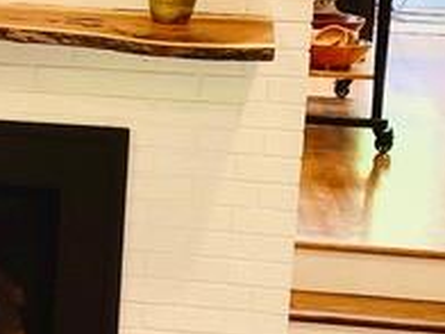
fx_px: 1748
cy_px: 152
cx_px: -154
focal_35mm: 136
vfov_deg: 10.9
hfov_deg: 13.9
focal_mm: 4.2
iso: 64
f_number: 1.6
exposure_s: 1/60
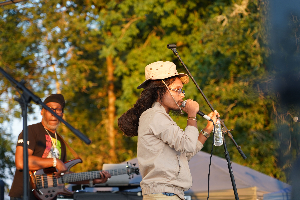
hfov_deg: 19.5
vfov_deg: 13.0
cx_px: 150
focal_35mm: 105
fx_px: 875
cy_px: 100
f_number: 4
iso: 400
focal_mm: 105
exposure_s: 1/160
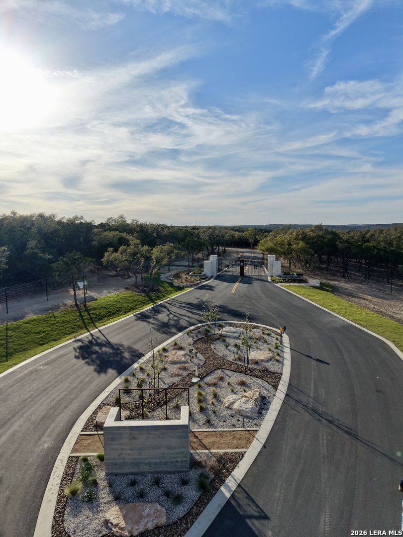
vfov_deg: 71.6
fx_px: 373
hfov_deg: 56.8
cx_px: 202
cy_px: 268
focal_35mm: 24
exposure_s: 1/8000
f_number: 1.8
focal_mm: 8.67
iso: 310
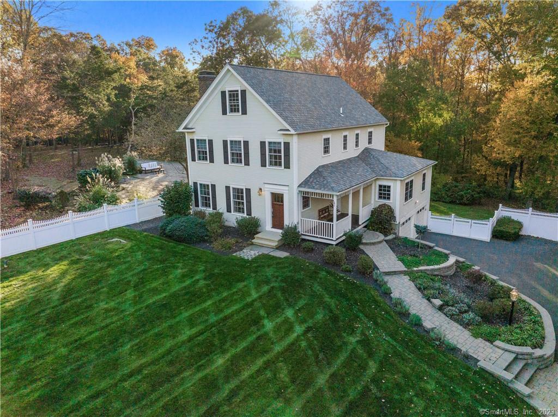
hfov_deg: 71.6
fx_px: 387
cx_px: 279
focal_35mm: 24
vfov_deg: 56.7
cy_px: 208
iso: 800
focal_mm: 12.29
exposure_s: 1/320
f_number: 5
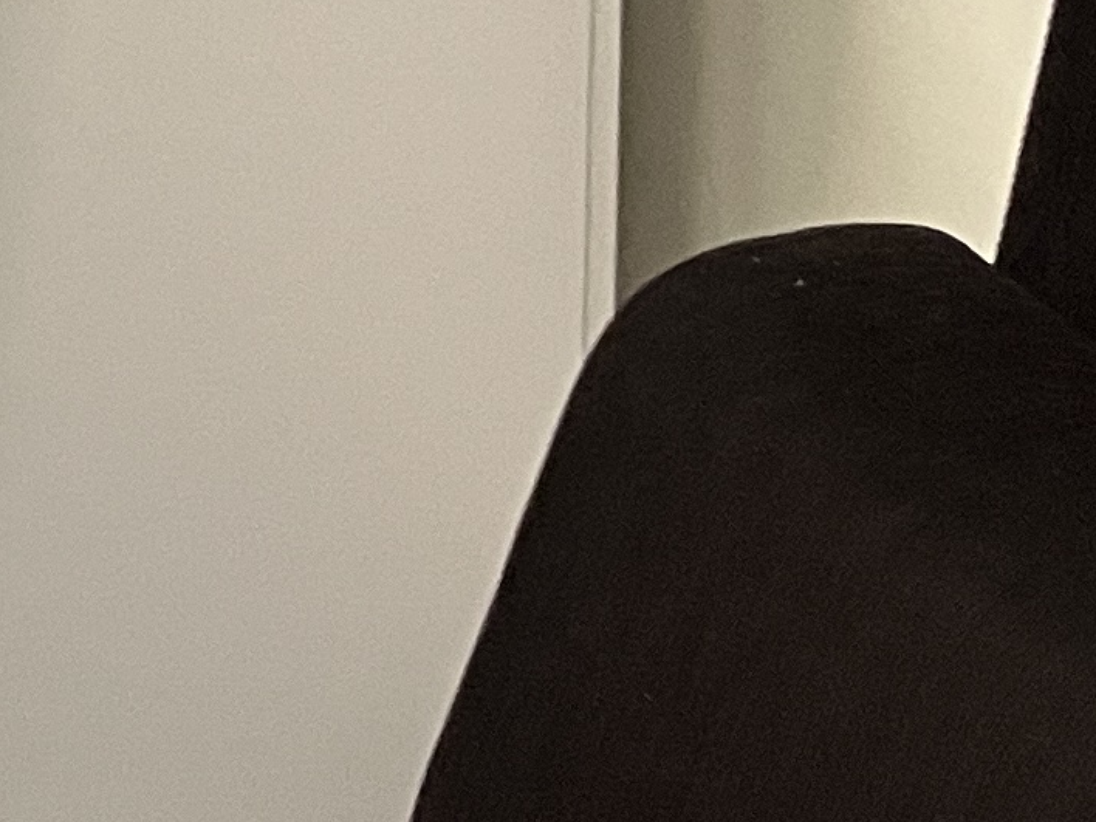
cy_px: -1048
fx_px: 4686
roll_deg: +1.3
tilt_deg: -4.7
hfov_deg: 10.8
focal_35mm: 148
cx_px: -1724
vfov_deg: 9.1
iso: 200
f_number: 1.6
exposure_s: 1/50
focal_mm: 5.1
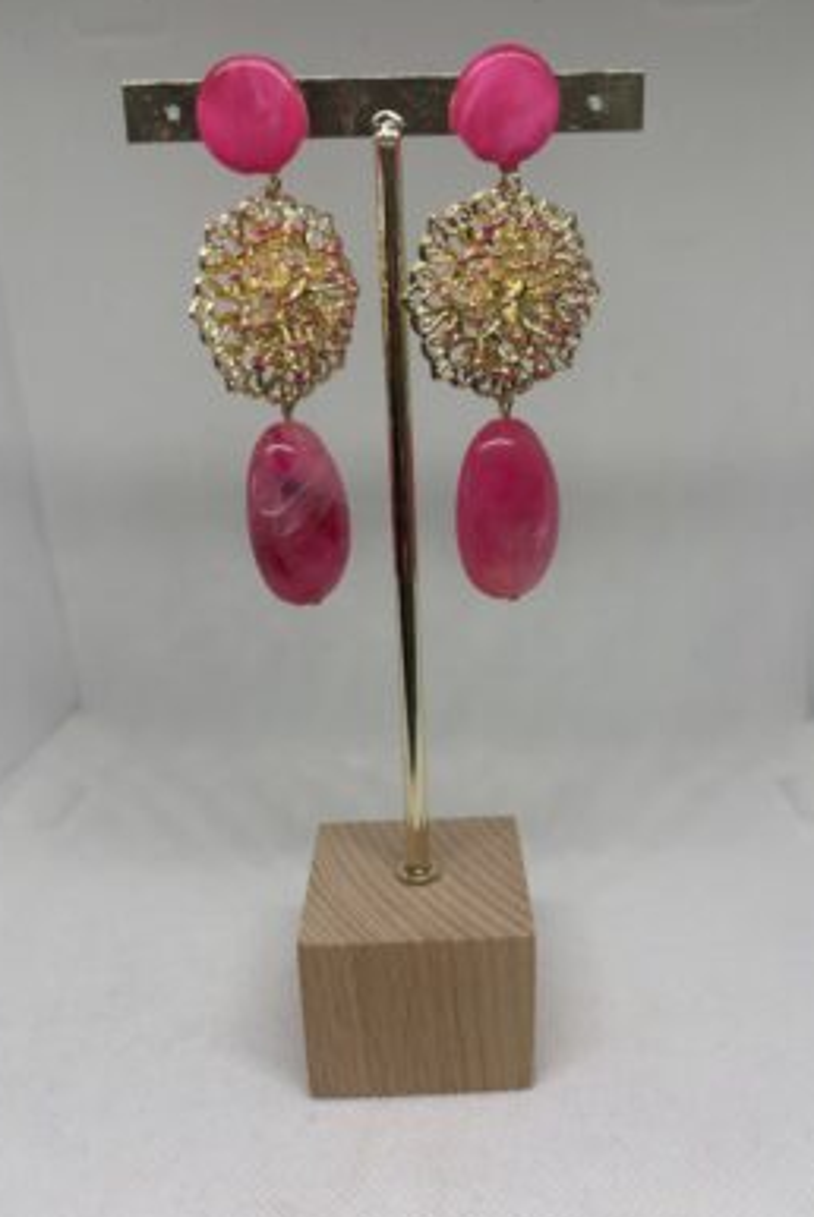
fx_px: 948
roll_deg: +3.4
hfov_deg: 46.5
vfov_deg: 65.4
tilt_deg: -18.1
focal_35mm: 28
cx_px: 426
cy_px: 608
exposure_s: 1/235
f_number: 1.6
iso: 40
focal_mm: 5.96
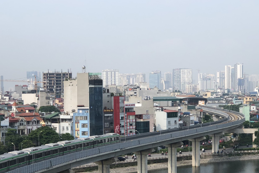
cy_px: 111
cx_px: 109
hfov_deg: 21.2
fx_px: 691
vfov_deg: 14.2
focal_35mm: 96
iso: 20
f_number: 2.8
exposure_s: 1/716
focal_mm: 6.6
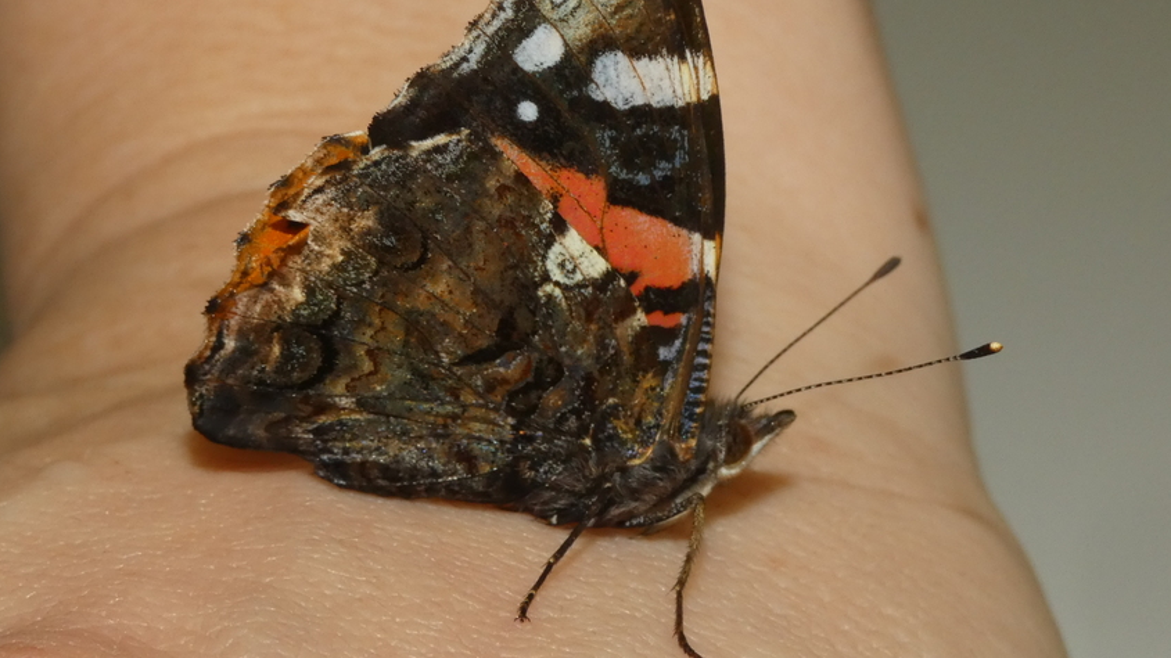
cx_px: 584
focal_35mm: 121
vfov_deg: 10.0
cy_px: 263
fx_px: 3756
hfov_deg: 17.7
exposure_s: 1/80
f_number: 5
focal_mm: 19.7
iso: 320
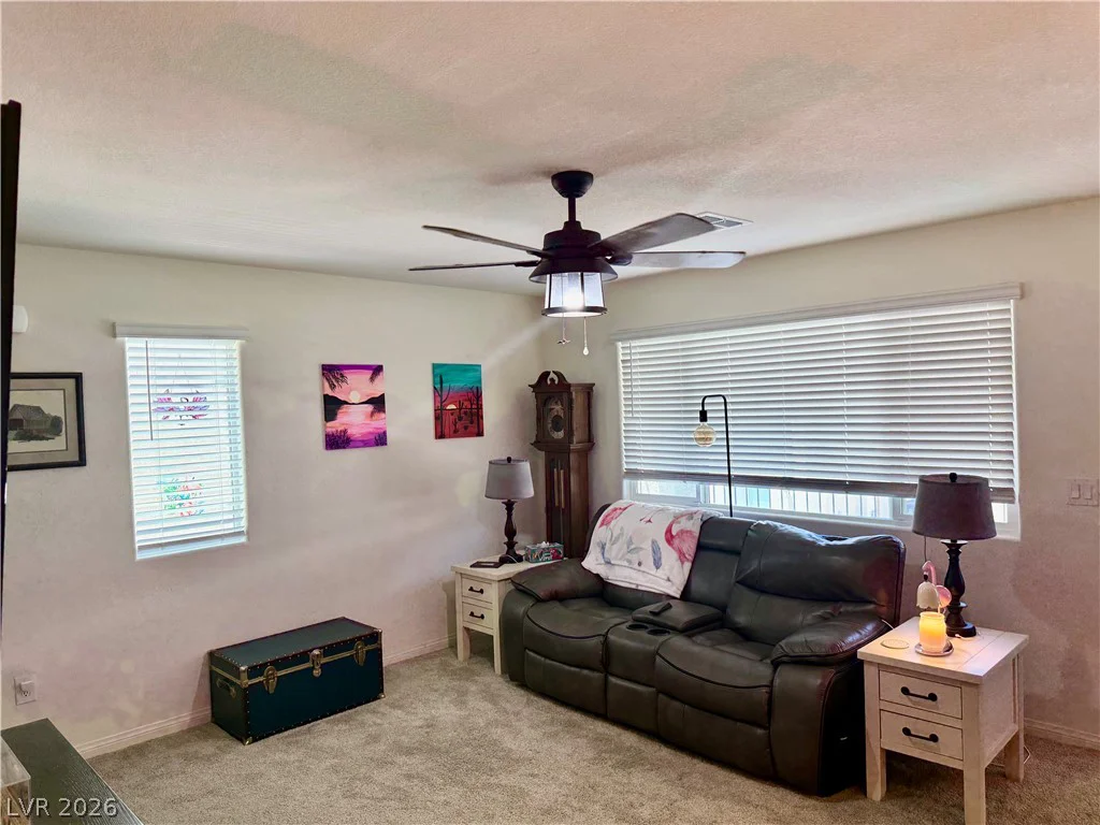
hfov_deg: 71.6
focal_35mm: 24
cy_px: 412
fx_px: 763
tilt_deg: -0.6
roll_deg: +1.5
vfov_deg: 56.8
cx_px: 550
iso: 160
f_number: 1.78
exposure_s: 1/123
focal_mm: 6.76
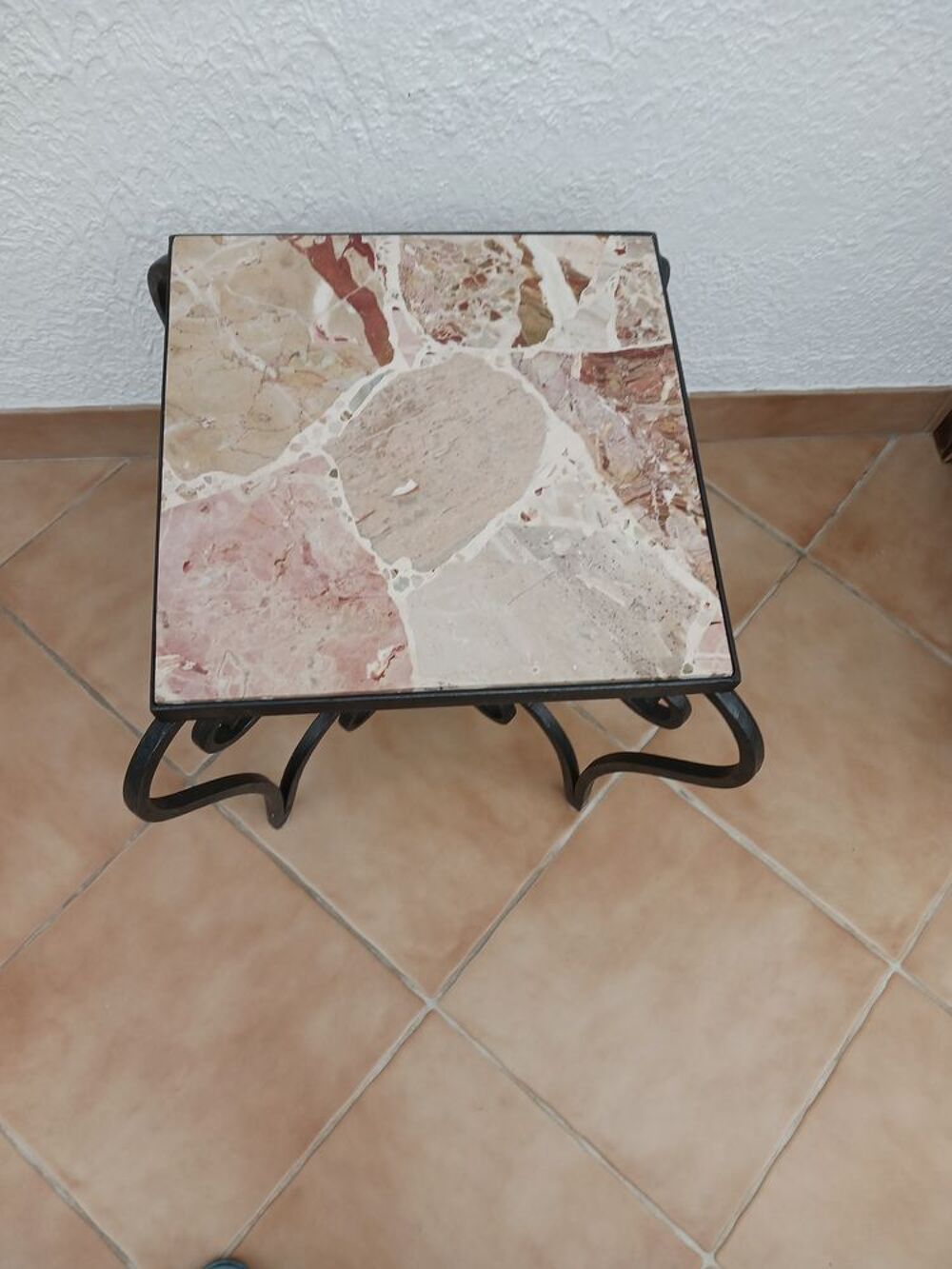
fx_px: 990
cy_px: 634
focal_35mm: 27
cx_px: 476
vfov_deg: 65.3
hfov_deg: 51.4
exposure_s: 1/50
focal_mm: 4
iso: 40
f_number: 1.8
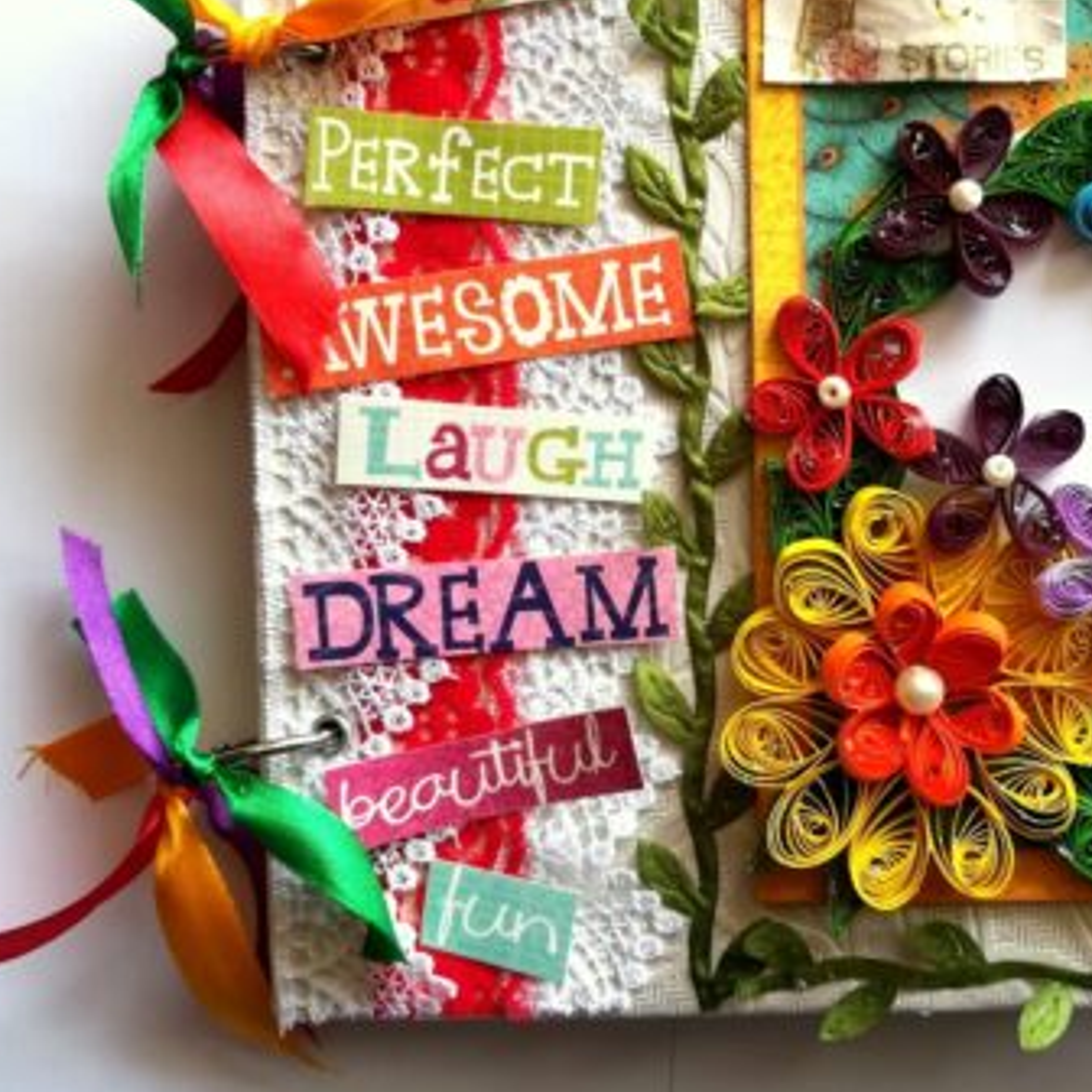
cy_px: 384
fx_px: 1463
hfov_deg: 40.2
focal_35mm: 41
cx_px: 767
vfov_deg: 40.5
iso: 50
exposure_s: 1/50
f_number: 2.2
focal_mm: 3.83
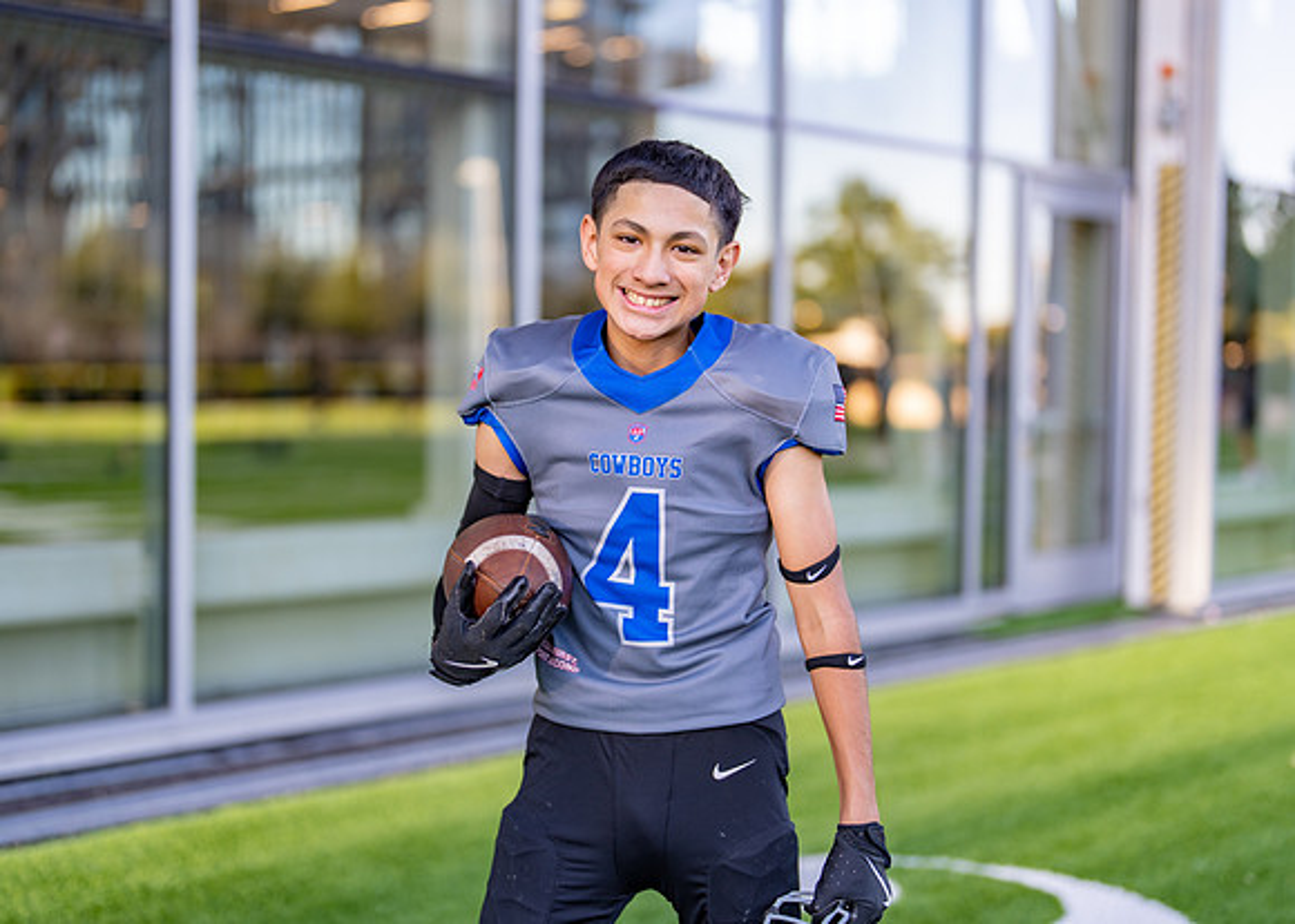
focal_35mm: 53
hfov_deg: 37.0
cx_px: 648
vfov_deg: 26.8
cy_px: 462
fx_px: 1937
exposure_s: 1/640
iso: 100
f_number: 1.2
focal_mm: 50
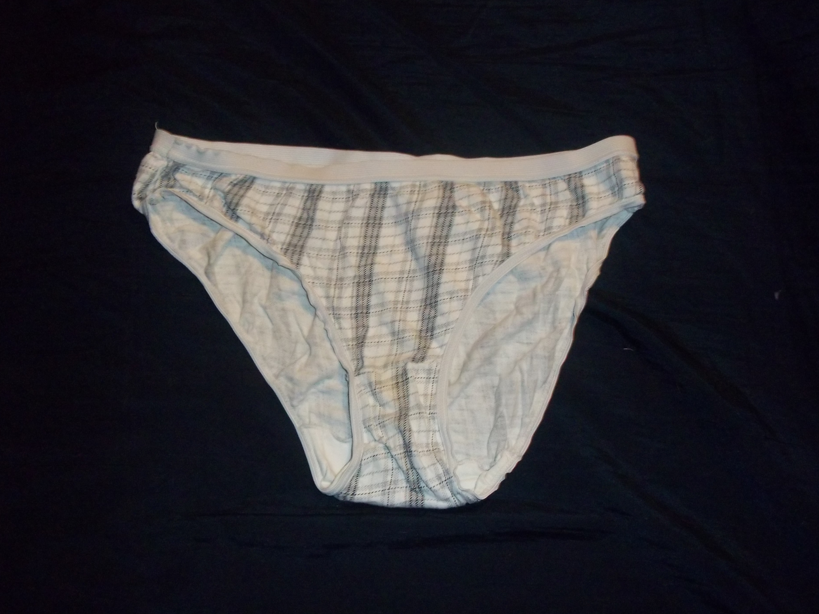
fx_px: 899
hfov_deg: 49.0
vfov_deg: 37.7
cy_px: 294
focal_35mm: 38
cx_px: 395
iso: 320
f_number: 3.1
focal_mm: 6.5
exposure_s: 1/30
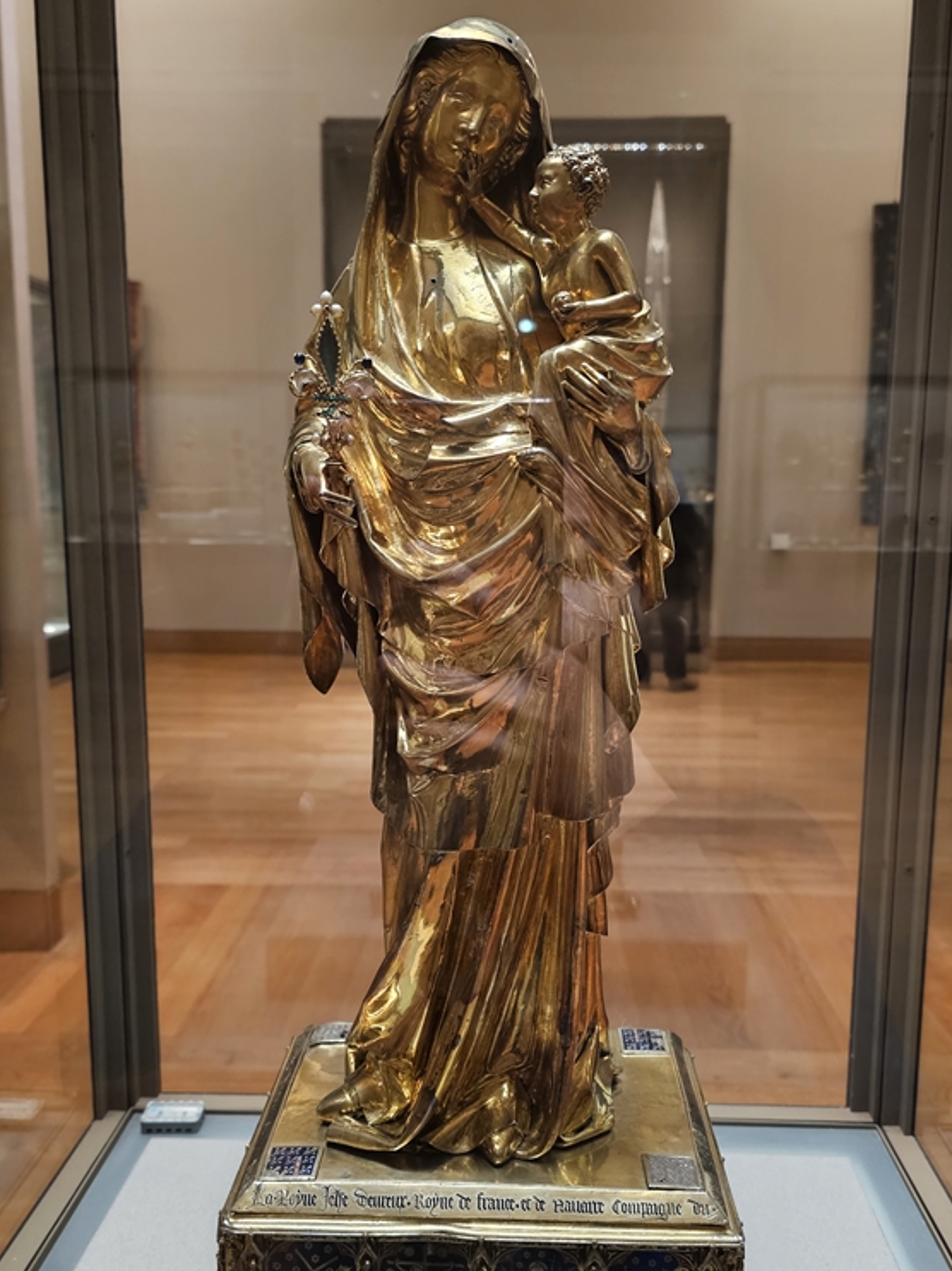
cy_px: 654
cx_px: 505
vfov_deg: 58.4
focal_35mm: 31
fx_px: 1137
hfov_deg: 45.4
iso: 800
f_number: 1.7
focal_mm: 6.3
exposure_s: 1/24
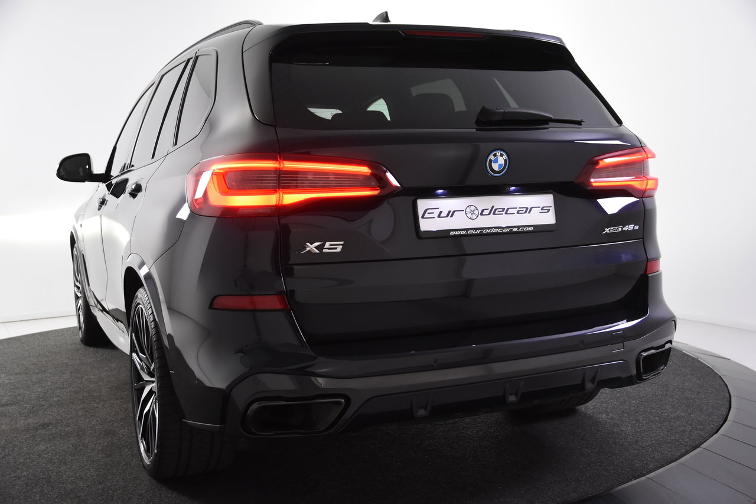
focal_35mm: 39
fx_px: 819
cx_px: 378
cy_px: 252
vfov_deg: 34.2
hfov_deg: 49.6
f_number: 4.5
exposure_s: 1/80
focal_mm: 26
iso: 1600
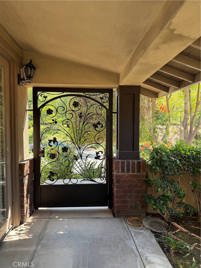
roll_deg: -0.6
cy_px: 134
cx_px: 100
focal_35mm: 24
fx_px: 186
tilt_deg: -1.4
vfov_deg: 71.6
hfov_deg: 56.8
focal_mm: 6.76
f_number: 1.78
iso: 80
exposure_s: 1/211
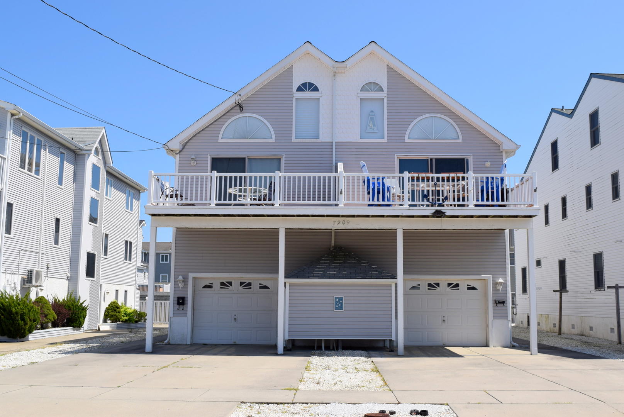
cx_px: 312
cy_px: 208
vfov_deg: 35.5
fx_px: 650
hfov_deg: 51.3
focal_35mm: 38
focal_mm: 25
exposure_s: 1/500
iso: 200
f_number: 11
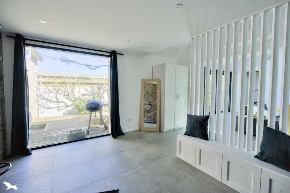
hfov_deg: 96.7
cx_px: 145
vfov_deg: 73.7
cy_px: 96
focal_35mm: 16
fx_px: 129
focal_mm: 16
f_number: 8
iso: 800
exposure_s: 1/640
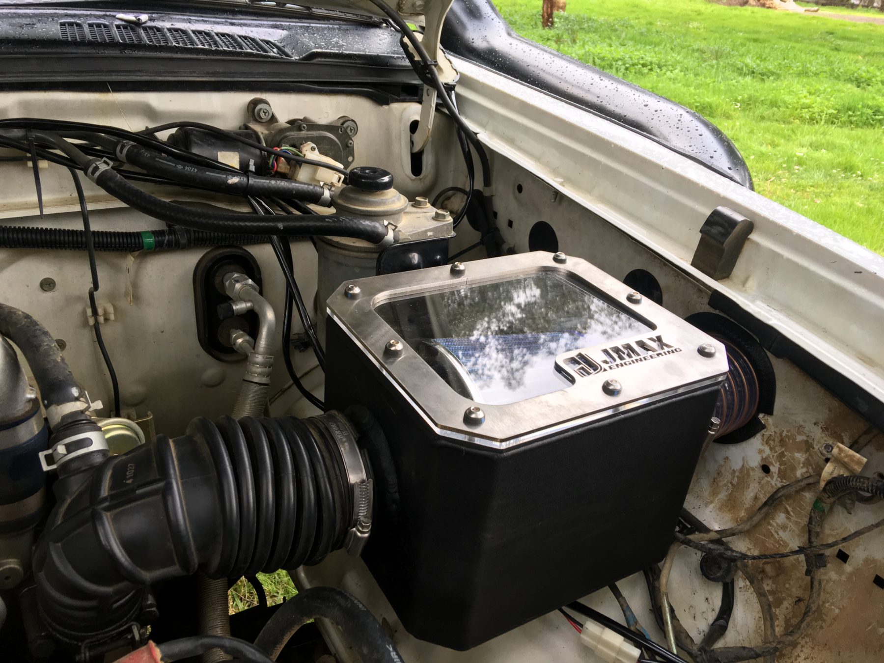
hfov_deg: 61.7
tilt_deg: -26.1
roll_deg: -5.8
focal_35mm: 29
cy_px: 332
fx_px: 741
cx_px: 442
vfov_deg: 48.2
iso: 40
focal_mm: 4.15
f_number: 2.2
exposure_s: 1/100
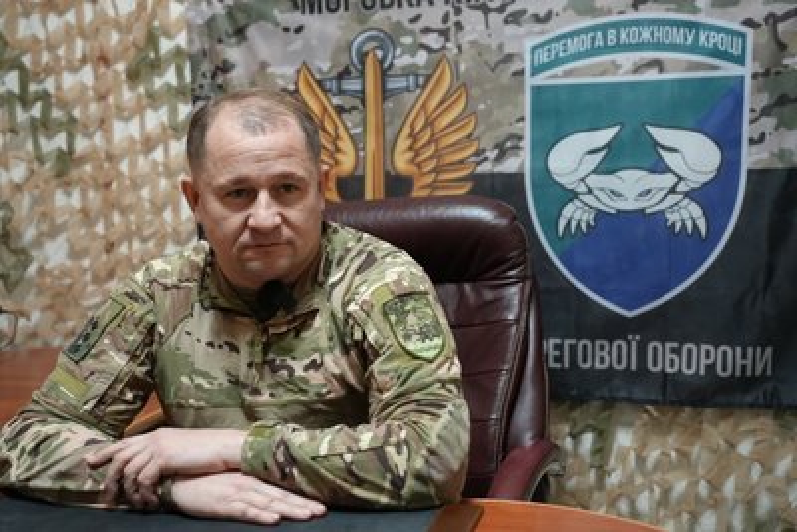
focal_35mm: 47
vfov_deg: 28.7
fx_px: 1041
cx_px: 398
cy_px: 266
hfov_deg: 41.9
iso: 6400
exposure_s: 1/160
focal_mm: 47
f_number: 4
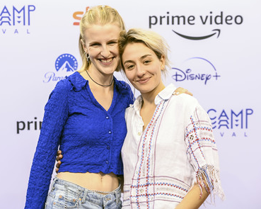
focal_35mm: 86
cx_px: 127
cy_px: 103
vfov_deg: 17.9
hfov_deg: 22.2
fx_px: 664
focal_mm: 75
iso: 500
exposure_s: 1/125
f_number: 4
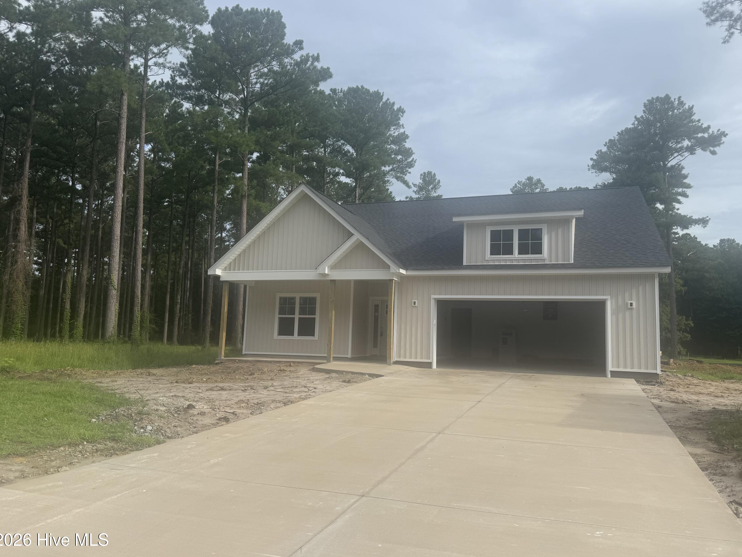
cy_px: 266
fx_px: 557
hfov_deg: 67.3
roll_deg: -1.3
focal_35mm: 26
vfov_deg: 53.0
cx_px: 382
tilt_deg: +6.9
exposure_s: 1/3096
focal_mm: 6.76
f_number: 1.78
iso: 80
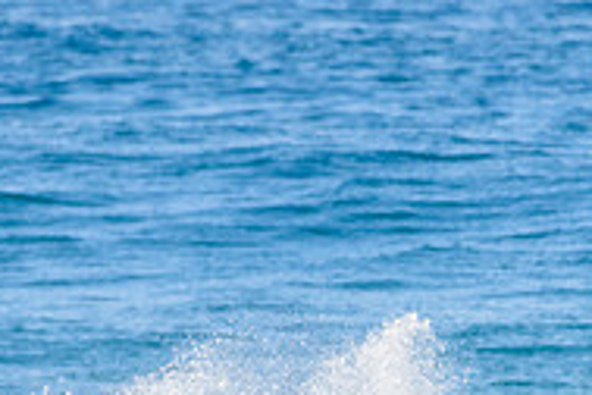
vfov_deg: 0.7
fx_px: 30880
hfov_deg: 1.1
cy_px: 500
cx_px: 168
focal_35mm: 1878
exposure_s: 1/8000
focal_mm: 500
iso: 640
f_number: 5.6
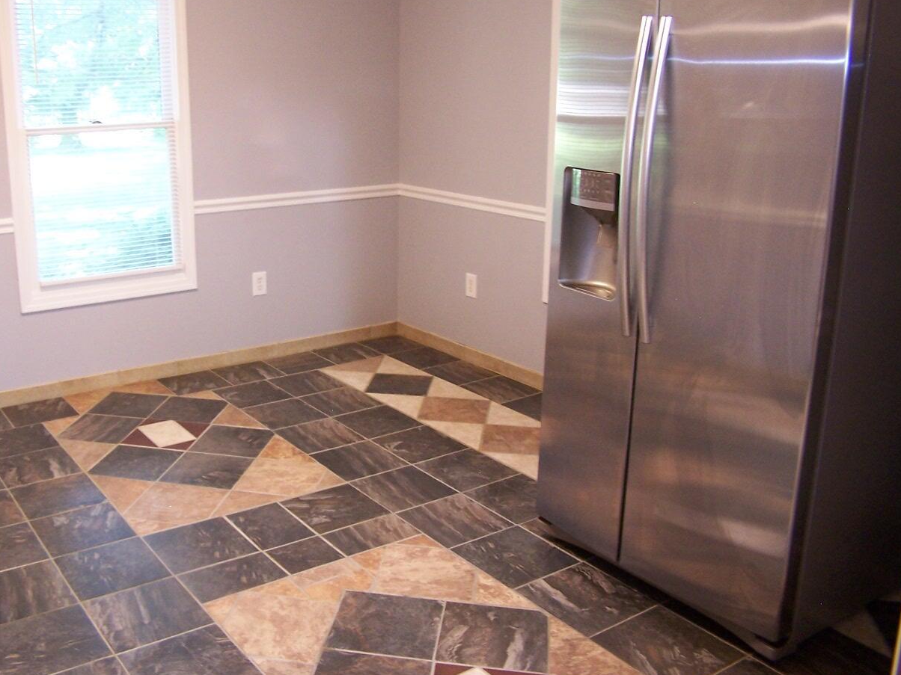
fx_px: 1275
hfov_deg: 38.7
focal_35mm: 49
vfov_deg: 29.6
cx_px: 351
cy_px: 294
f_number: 2.8
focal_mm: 6.3
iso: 140
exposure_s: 1/6
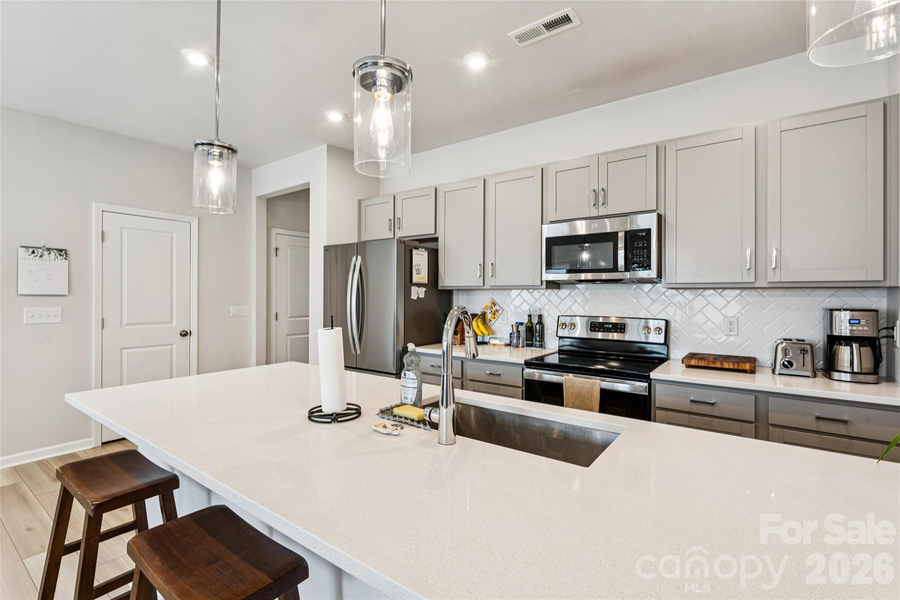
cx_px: 450
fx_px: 415
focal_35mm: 17
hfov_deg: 94.6
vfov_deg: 71.7
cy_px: 300
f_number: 13
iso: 100
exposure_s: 1/2
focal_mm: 16.6
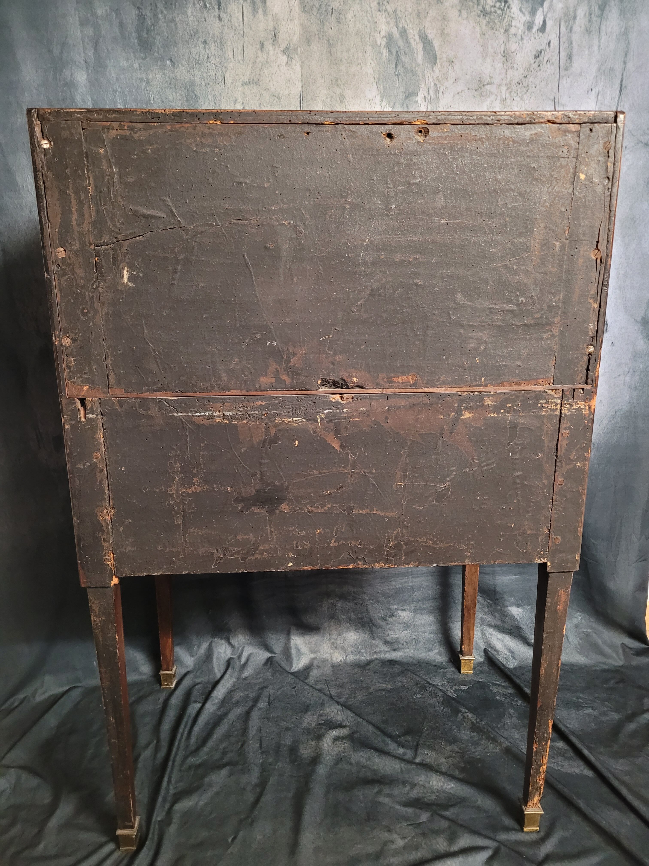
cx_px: 324
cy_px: 433
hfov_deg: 53.1
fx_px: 650
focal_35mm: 26
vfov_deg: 67.3
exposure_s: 1/25
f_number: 1.8
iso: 800
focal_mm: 5.4
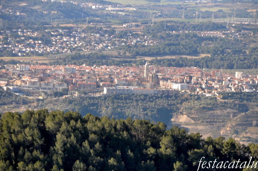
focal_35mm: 245
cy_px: 80
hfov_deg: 8.4
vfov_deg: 5.6
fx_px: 1753
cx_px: 140
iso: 500
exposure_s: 1/640
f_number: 6.3
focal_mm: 150
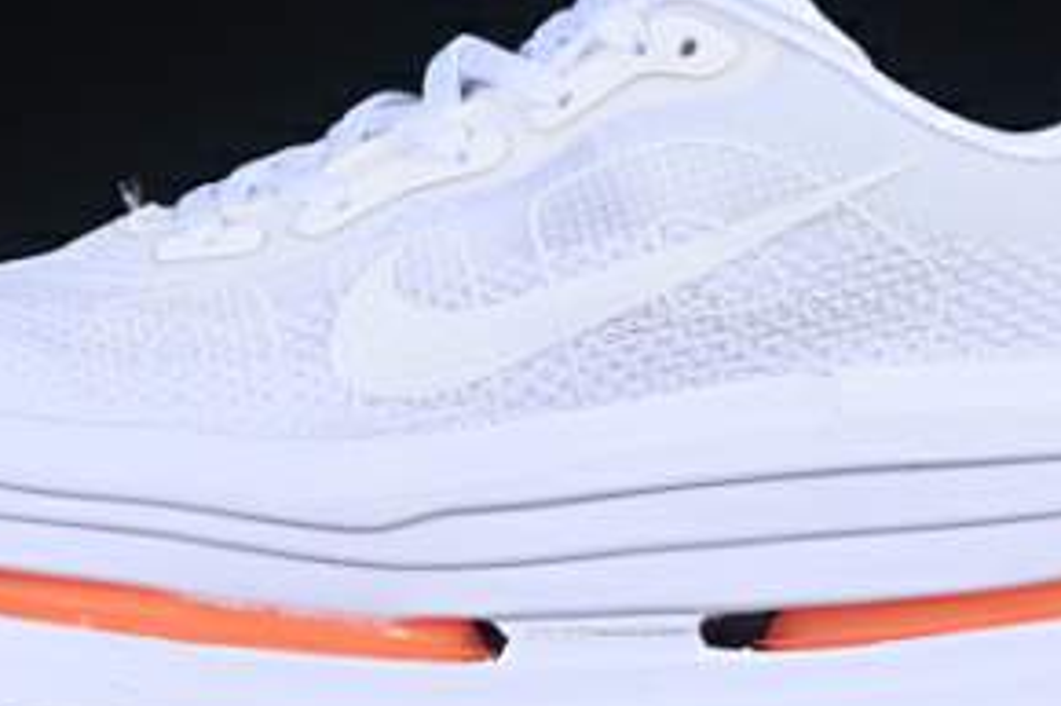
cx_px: 538
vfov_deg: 7.3
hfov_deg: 10.9
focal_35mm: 189
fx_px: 5567
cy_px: 241
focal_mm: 50
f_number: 8
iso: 160
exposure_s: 1/125
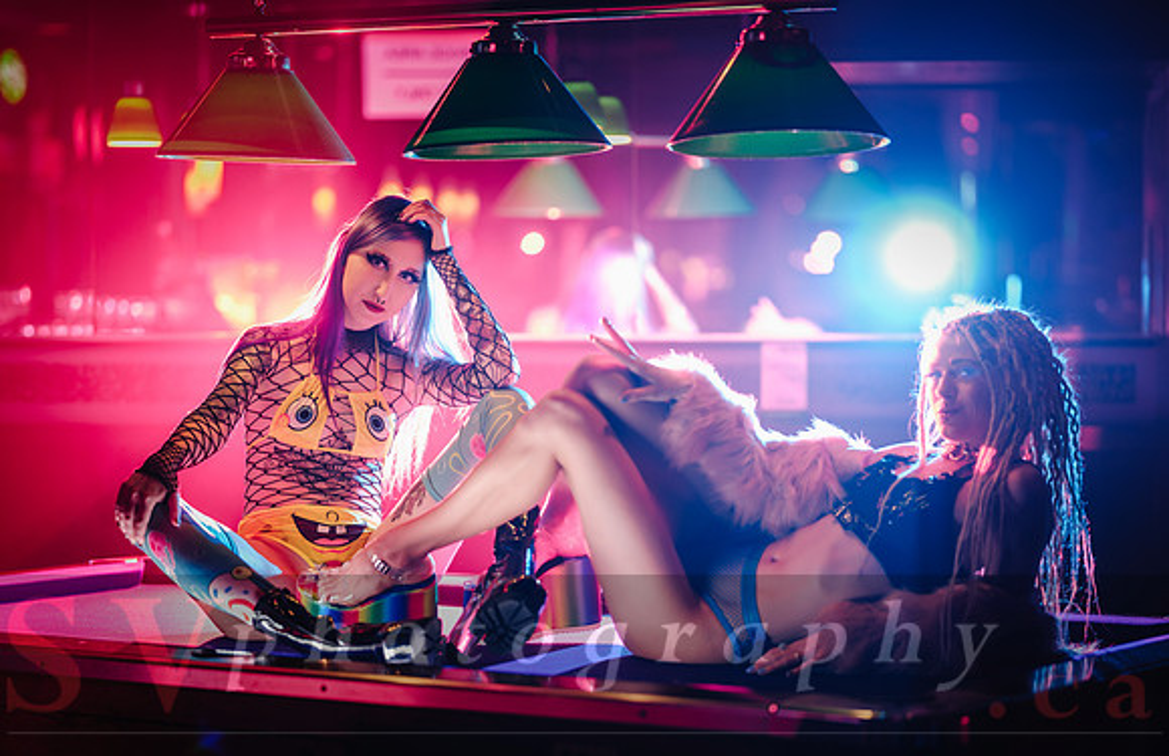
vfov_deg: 13.6
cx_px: 584
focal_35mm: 99
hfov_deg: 20.9
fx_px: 3173
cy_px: 473
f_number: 2
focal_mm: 110
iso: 800
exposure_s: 1/125
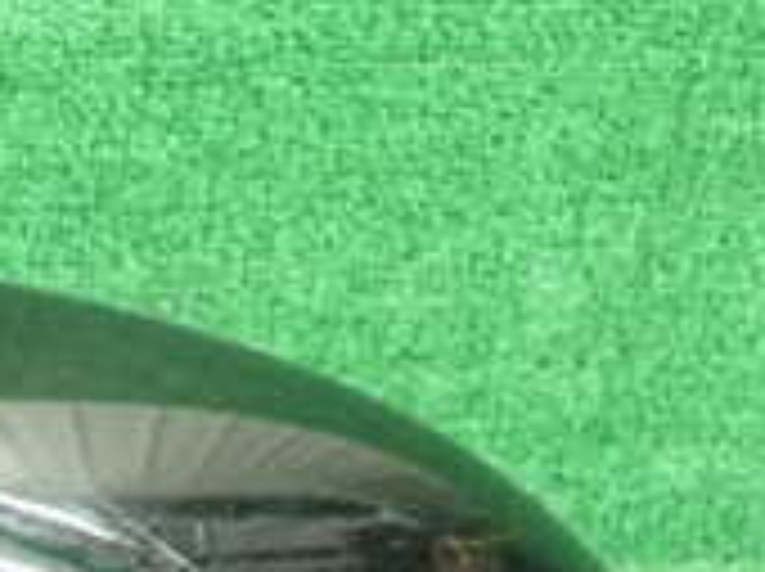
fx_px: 2339
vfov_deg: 13.5
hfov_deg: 17.5
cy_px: 725
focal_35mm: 106
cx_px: -212
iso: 800
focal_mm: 5.5
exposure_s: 1/100
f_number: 2.3
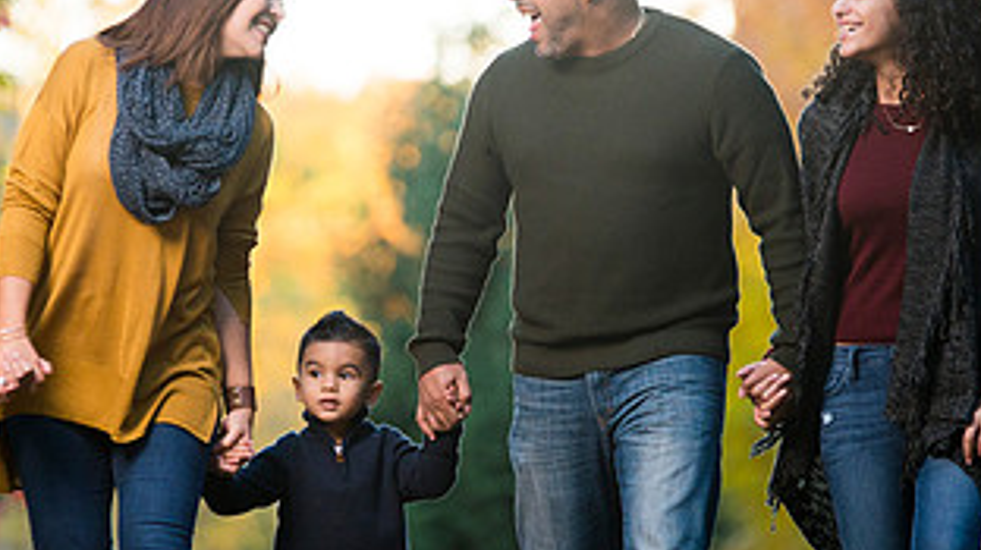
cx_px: 428
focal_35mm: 379
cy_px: 383
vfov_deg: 3.2
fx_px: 9852
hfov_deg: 5.7
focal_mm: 175
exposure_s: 1/640
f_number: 3.2
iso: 640
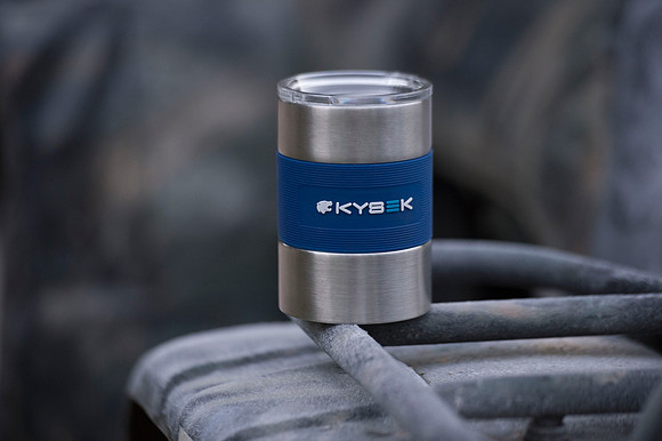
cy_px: 220
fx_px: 3676
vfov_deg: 6.9
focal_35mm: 200
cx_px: 331
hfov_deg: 10.3
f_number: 2.8
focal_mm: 200
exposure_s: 1/200
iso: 2500
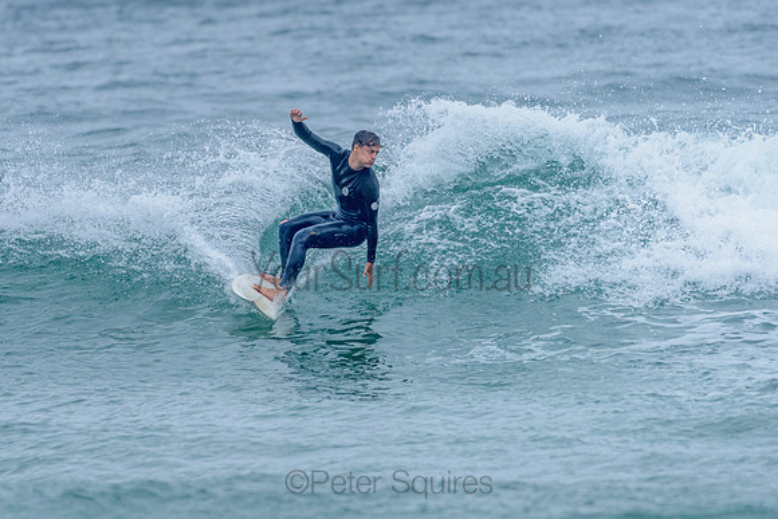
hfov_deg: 3.3
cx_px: 296
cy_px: 246
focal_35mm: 628
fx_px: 13569
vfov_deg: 2.2
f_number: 5.6
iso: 800
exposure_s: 1/2000
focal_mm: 500
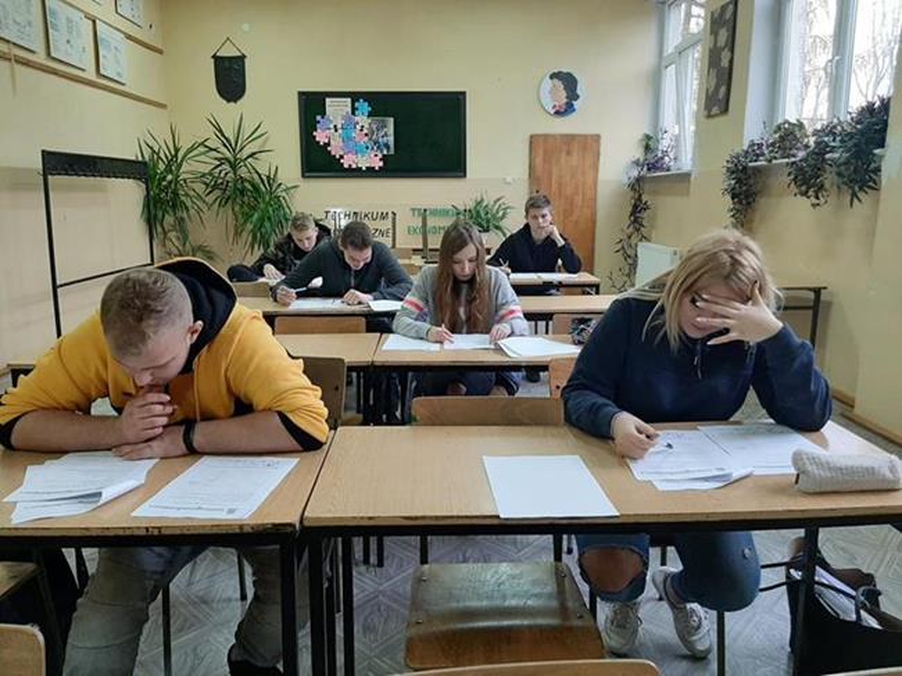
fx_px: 677
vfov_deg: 53.0
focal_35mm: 26
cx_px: 451
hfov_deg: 67.3
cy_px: 338
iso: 160
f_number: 1.7
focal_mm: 3.93
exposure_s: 1/50
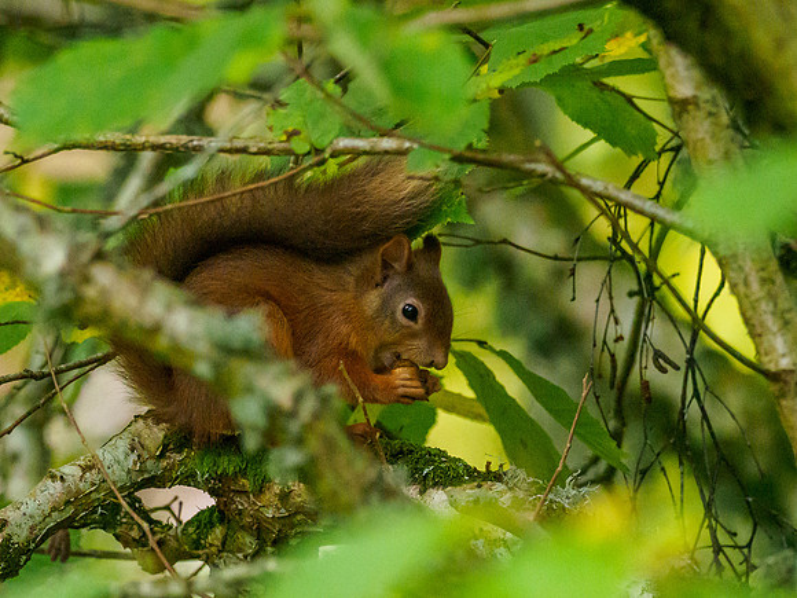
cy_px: 330
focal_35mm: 929
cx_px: 398
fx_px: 21398
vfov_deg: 1.6
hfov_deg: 2.1
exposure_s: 1/640
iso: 6400
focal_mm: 300
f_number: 4
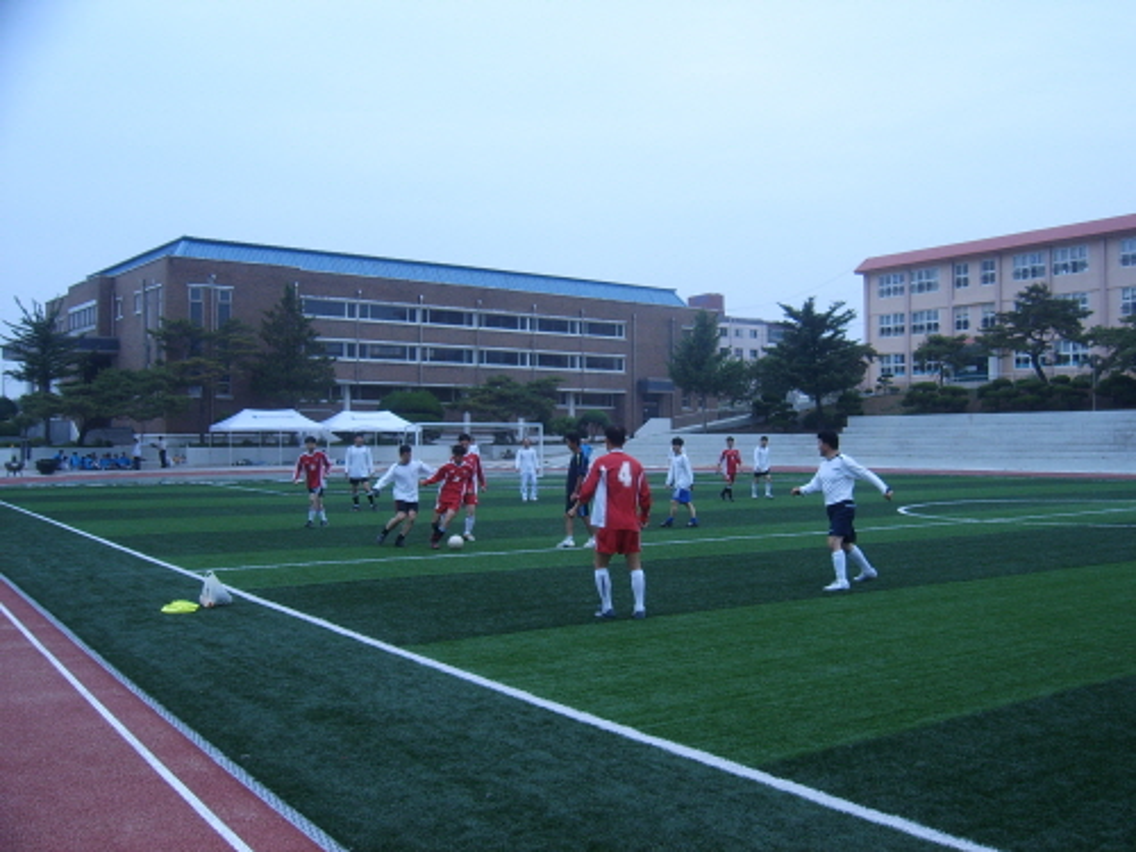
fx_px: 1149
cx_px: 568
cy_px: 426
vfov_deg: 40.7
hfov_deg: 52.6
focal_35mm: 35
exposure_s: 1/180
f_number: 5.8
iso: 50
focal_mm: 5.8
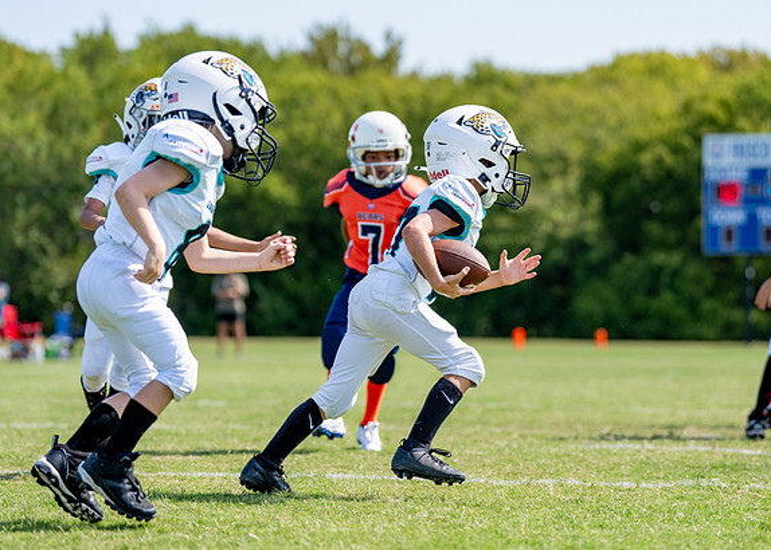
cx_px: 399
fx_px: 3087
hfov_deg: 14.2
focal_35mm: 141
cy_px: 255
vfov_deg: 10.2
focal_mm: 108
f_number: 2.8
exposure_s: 1/4000
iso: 200
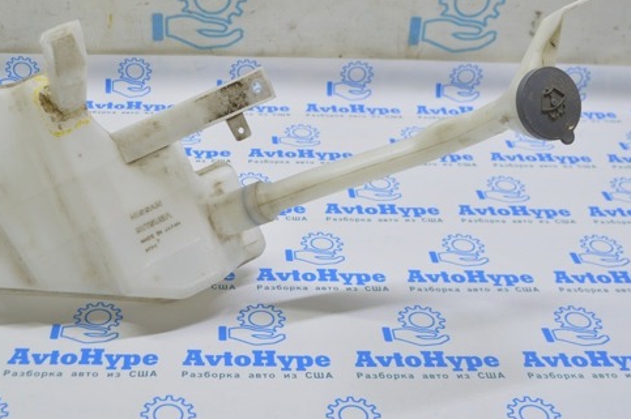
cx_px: 238
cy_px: 147
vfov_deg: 25.1
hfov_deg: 36.9
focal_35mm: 54
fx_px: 940
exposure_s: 1/30
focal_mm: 27
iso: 400
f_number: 5.6
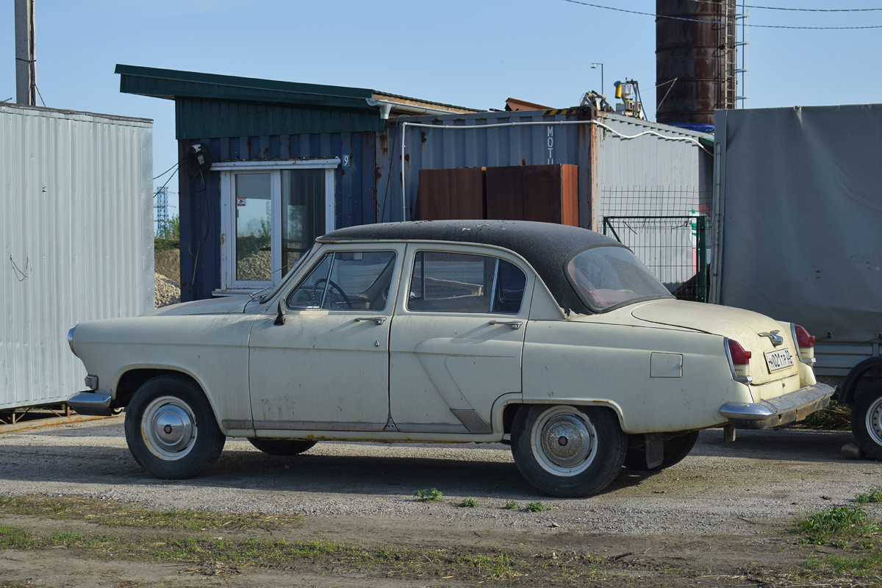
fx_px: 1654
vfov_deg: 20.2
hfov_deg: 29.9
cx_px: 441
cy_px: 294
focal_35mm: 68
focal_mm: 45
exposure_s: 1/800
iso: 200
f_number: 6.3
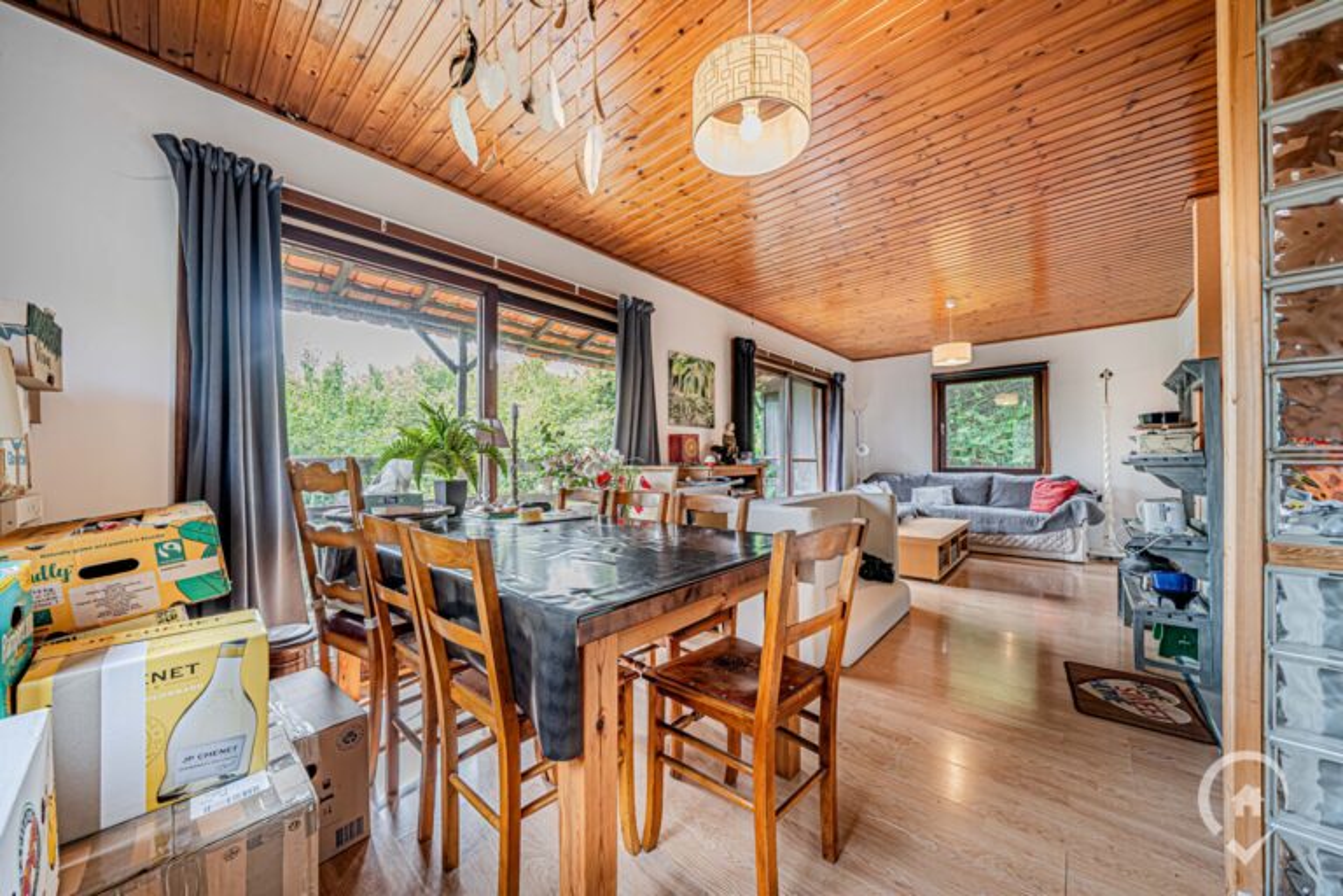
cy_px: 448
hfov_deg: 112.6
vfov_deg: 90.0
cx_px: 672
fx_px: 448
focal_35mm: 12
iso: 100
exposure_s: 1/5
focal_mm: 12
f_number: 7.1
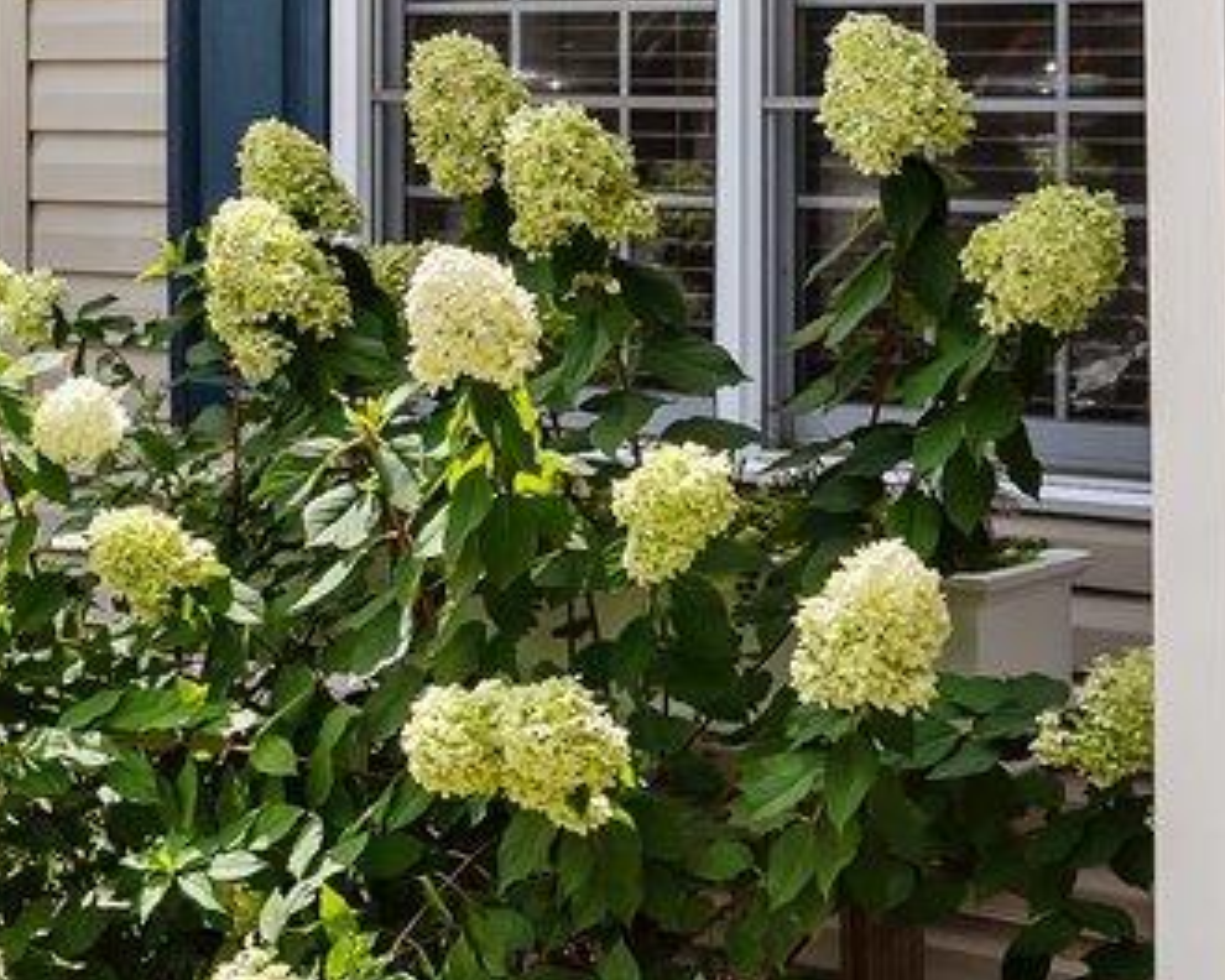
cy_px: 76
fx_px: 3589
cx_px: 193
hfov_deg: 19.1
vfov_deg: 15.3
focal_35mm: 99
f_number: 6.3
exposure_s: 1/640
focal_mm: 17
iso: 160
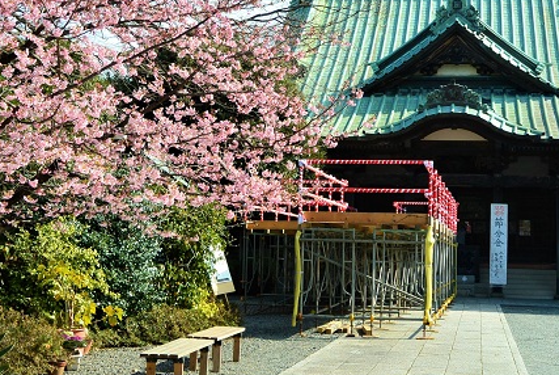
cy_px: 125
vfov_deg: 20.6
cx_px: 297
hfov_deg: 30.5
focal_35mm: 66
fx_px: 1026
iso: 100
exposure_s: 1/200
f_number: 4.5
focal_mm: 17.5
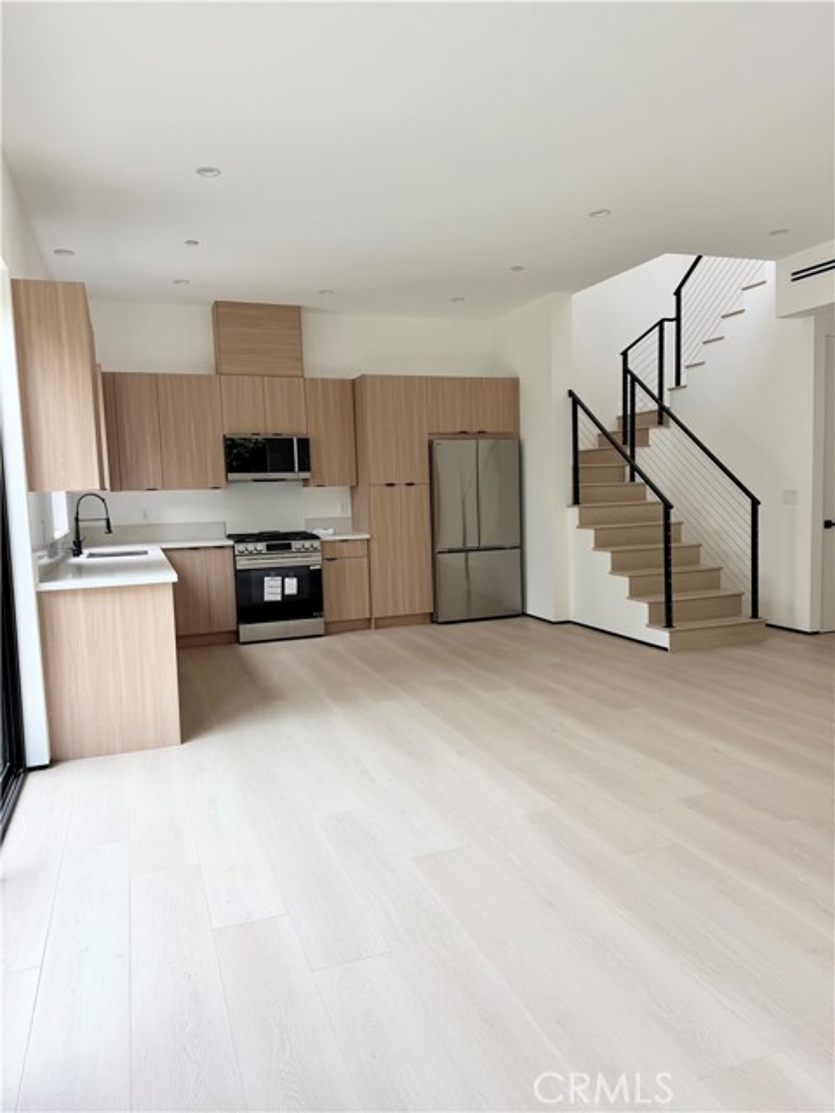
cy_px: 556
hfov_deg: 56.8
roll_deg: +2.4
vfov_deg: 71.6
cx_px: 418
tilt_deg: -5.1
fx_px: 772
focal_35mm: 24
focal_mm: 6.76
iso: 80
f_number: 1.78
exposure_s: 1/121
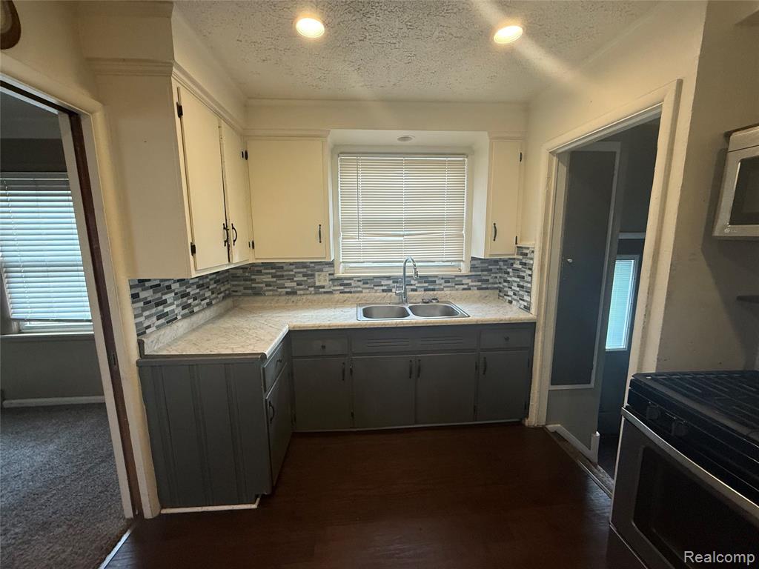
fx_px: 307
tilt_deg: -9.4
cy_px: 284
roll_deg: +0.2
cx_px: 380
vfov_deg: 85.7
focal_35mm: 14
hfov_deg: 102.1
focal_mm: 2.22
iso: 200
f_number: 2.2
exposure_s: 1/60
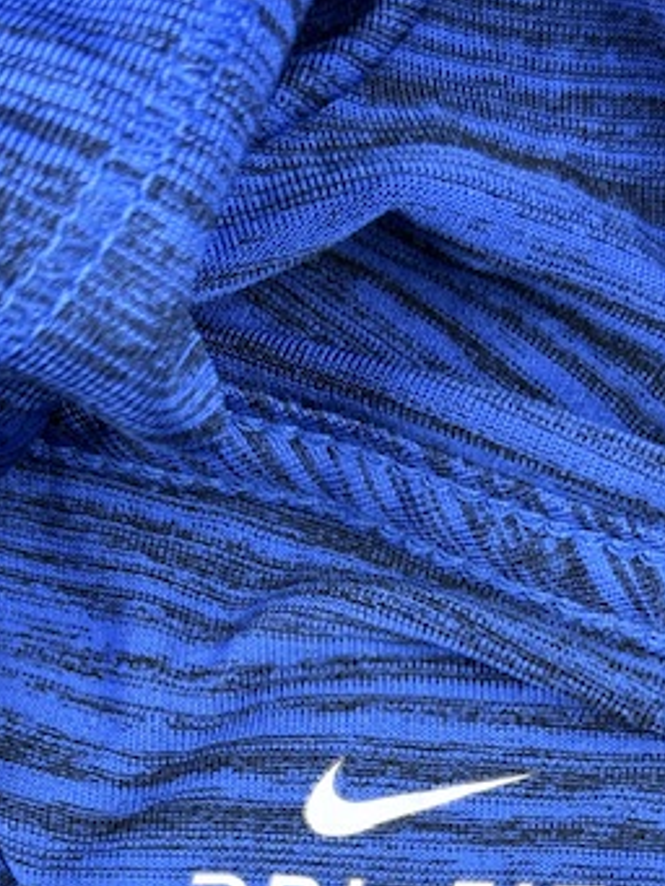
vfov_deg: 21.2
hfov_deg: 16.4
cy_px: 824
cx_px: 421
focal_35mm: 90
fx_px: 2304
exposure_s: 1/50
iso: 80
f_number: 1.78
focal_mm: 6.76
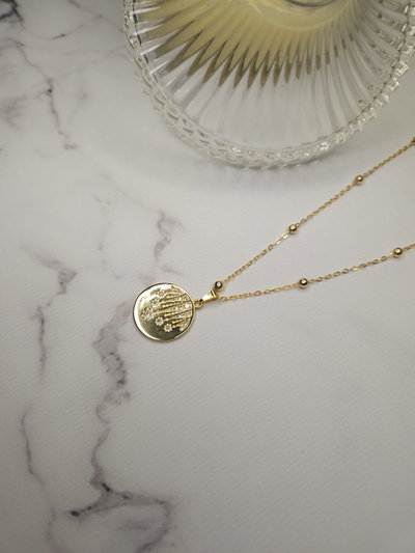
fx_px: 368
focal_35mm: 23
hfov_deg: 58.9
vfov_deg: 73.9
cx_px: 208
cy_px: 276
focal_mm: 5.4
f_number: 1.8
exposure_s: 1/30
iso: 50
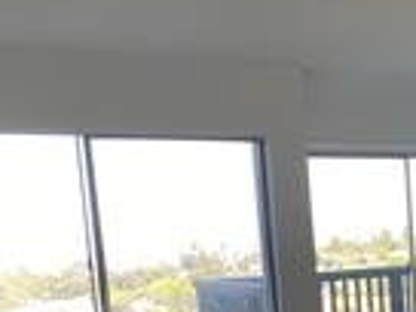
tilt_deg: -7.7
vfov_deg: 21.6
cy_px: 324
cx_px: 473
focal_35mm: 65
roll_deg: +3.2
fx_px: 781
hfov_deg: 27.0
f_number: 1.8
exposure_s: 1/121
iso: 64
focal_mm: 4.25
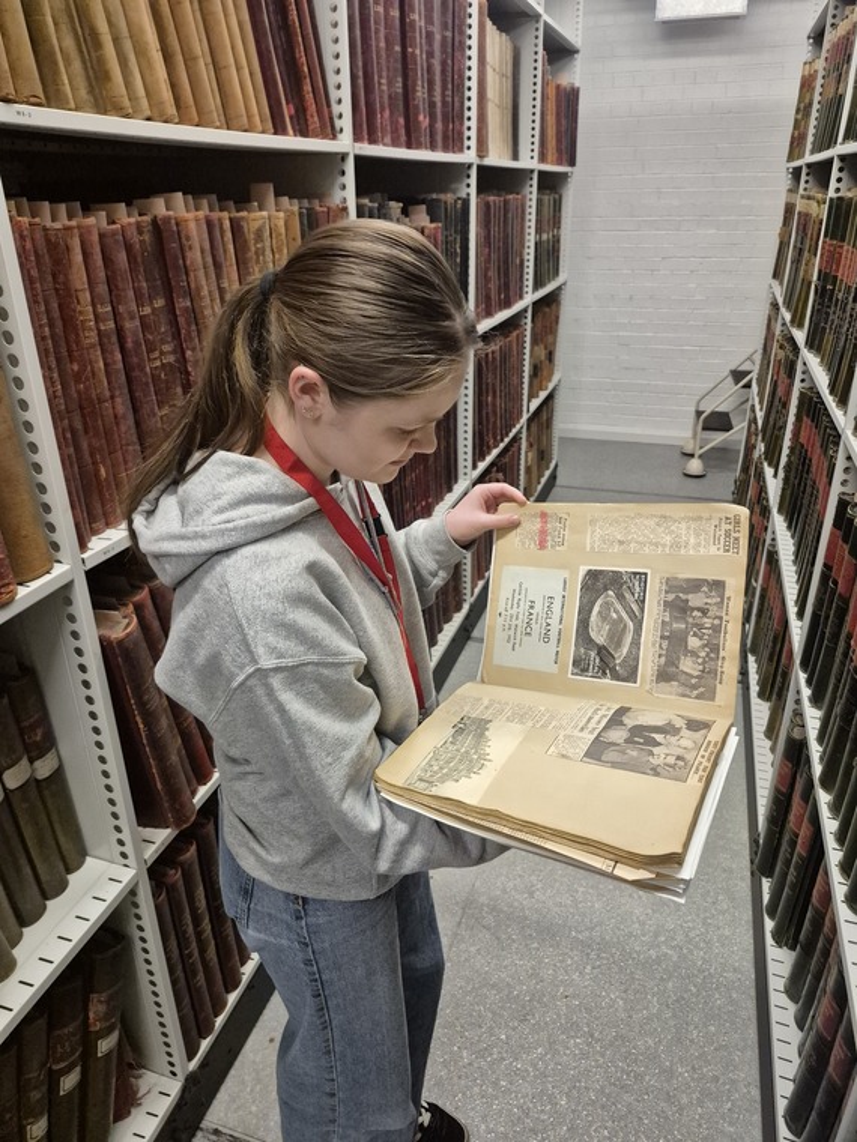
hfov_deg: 58.9
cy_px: 571
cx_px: 428
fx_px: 759
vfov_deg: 73.9
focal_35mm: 23
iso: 1250
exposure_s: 1/100
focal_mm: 5.4
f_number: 1.8
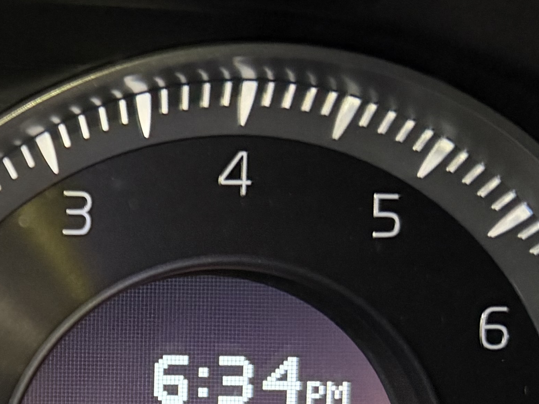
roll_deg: -1.5
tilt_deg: -22.9
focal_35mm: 88
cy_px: 362
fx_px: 1370
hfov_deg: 19.8
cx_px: -232
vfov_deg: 16.6
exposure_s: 1/33
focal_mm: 6.76
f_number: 1.78
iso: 800
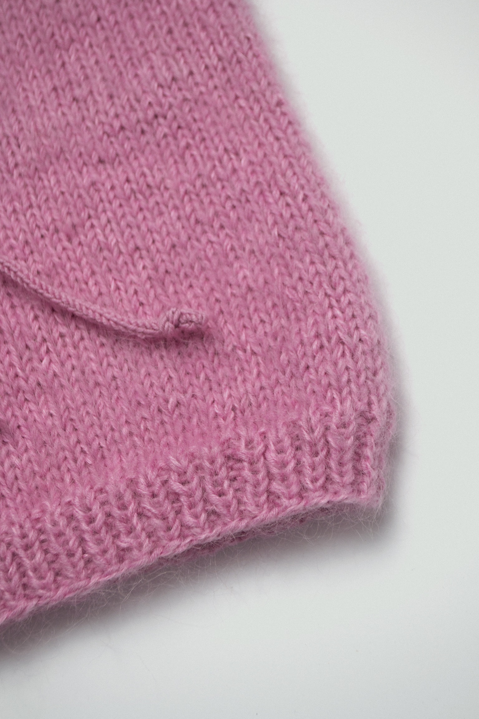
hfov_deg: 22.6
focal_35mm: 60
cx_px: 240
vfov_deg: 33.4
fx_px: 1197
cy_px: 360
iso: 100
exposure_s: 1/40
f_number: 5.3
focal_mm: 40
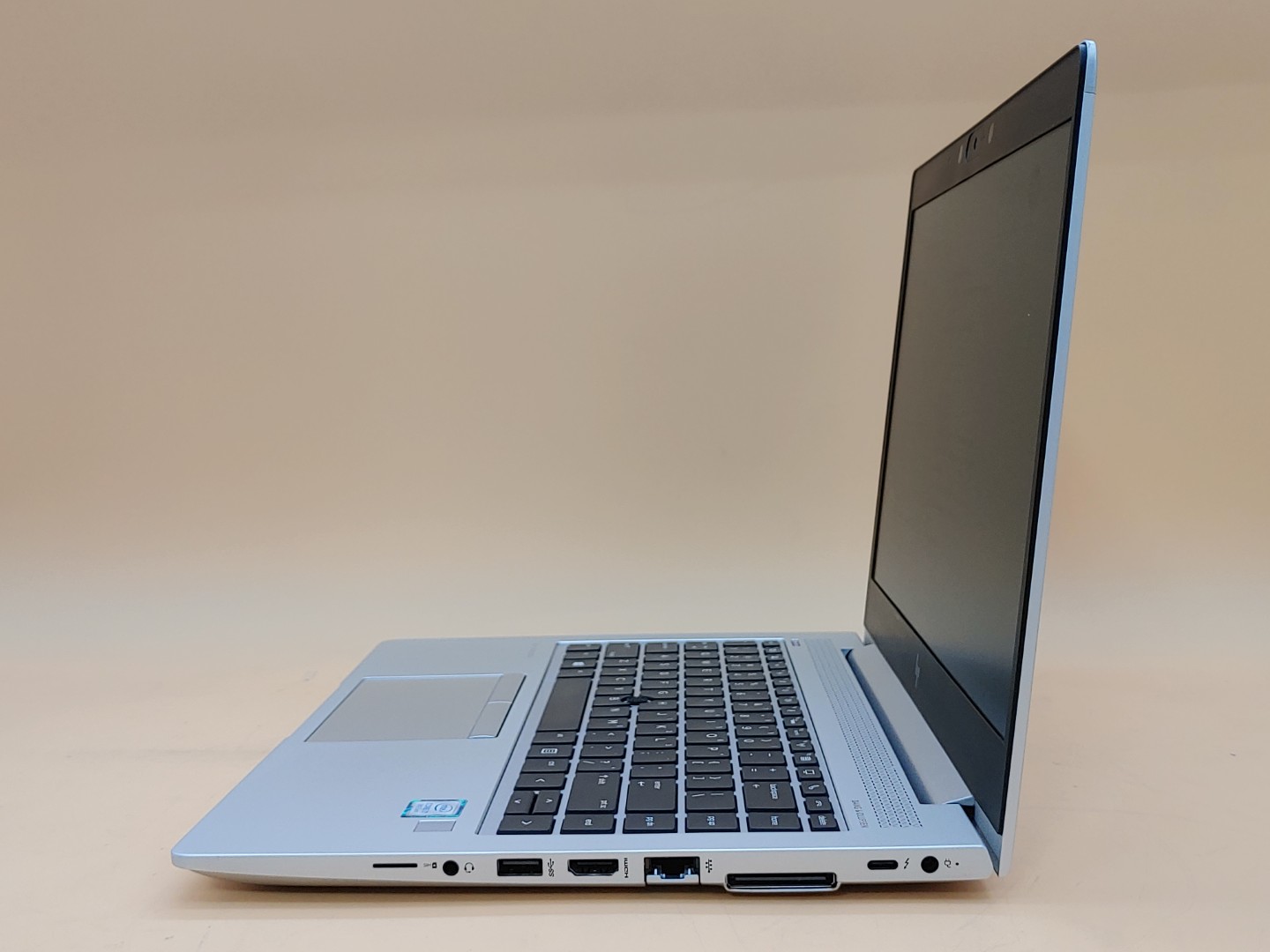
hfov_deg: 45.8
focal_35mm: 41
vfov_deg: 35.1
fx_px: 1504
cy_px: 476
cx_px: 635
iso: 50
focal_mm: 4.36
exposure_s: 1/77
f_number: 1.8
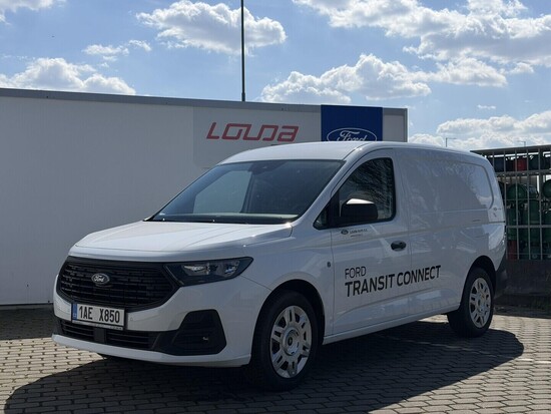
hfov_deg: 39.6
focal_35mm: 48
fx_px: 764
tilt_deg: +0.0
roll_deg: +0.8
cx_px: 276
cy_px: 207
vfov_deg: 30.3
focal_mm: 6.76
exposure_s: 1/13333
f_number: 1.78
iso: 80
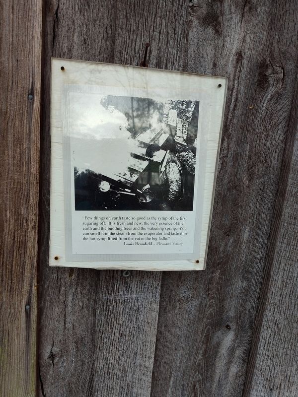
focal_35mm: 23
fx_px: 264
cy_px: 198
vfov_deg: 73.9
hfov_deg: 58.9
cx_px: 149
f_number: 1.8
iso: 100
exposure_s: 1/234
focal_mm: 5.56
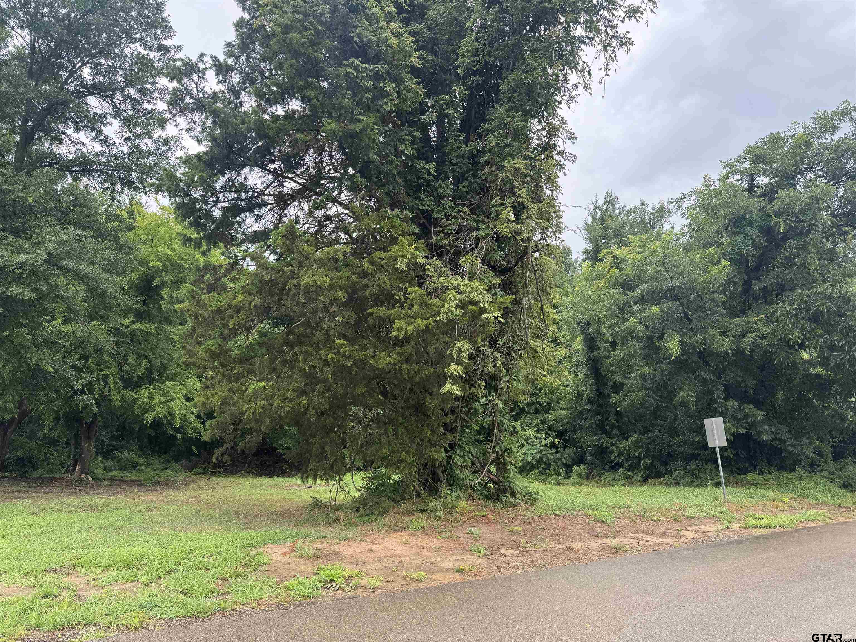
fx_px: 593
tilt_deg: +7.9
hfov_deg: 71.6
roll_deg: -1.4
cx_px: 428
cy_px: 321
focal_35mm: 24
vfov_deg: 56.8
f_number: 1.78
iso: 80
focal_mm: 6.76
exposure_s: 1/678
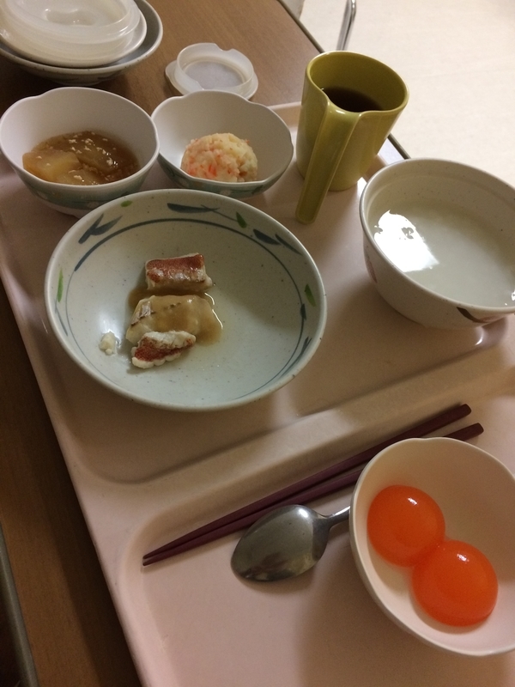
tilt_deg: -55.2
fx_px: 575
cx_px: 258
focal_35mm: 29
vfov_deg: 61.7
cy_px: 344
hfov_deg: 48.2
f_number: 2.2
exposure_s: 1/33
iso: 250
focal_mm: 4.15
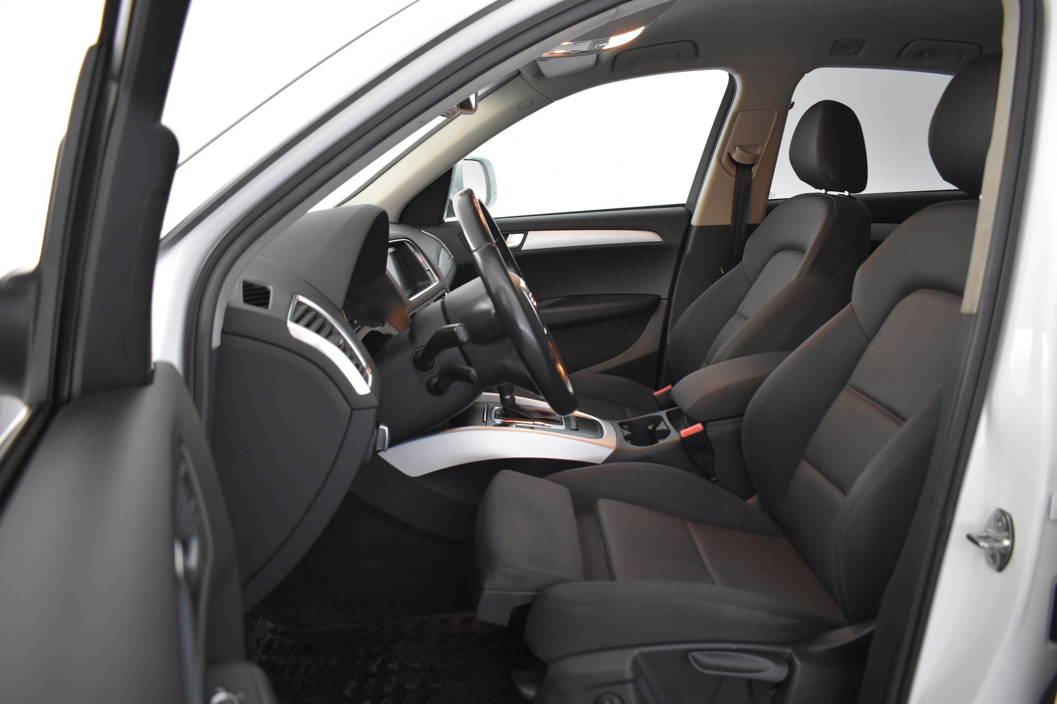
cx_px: 528
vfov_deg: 47.9
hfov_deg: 67.4
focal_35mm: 27
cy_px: 352
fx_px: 793
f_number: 3.5
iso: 2200
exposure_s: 1/30
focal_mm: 18
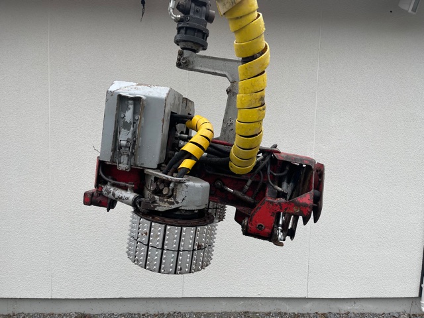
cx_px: 212
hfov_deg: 67.3
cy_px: 159
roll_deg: -1.4
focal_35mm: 26
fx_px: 318
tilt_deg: -3.9
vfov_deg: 53.1
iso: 32
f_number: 1.6
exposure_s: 1/374
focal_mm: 5.1
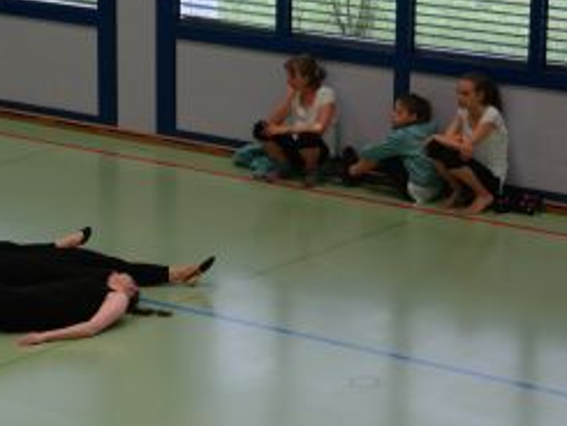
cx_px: -120
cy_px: 240
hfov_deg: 11.2
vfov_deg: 8.6
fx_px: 2835
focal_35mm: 173
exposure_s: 1/80
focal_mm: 45
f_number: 5
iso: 1600
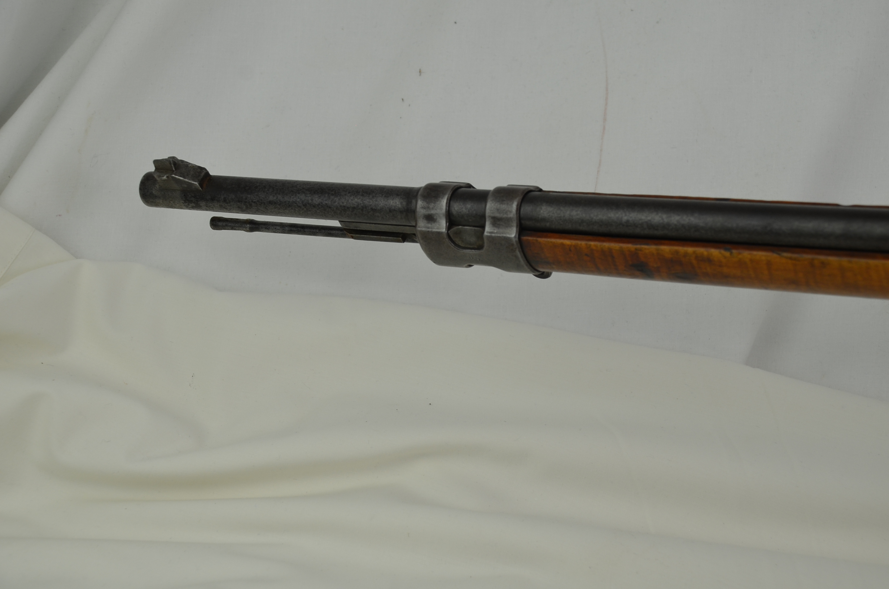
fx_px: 1848
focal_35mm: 75
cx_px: 444
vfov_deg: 18.1
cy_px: 294
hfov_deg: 27.0
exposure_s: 1/125
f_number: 5.6
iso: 250
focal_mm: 50
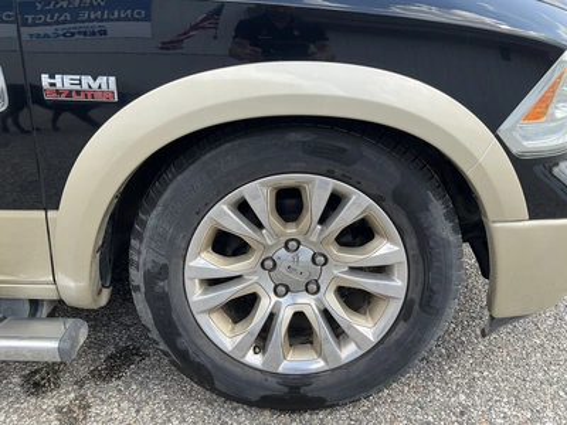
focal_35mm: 29
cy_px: 212
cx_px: 284
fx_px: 475
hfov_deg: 61.7
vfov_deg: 48.2
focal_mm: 3
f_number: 1.8
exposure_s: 1/534
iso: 25
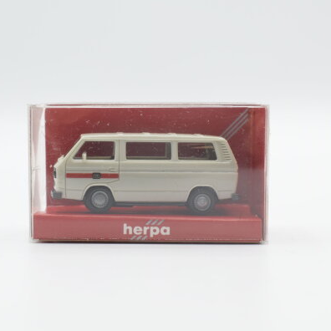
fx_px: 732
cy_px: 167
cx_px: 148
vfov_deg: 25.5
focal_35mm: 68
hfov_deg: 25.5
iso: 400
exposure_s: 1/160
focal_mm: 35
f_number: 8
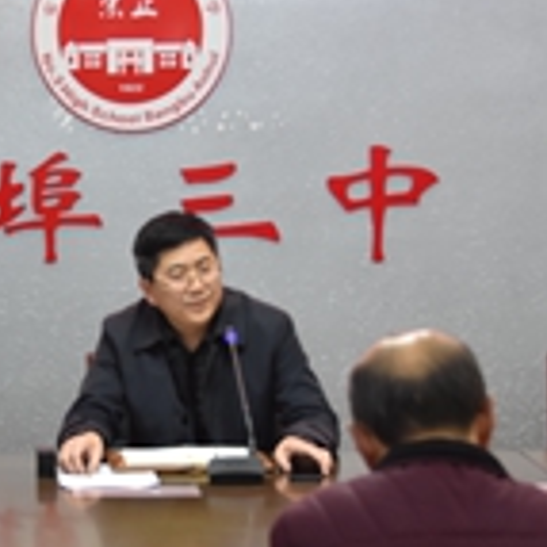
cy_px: 354
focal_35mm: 120
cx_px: 92
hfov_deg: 14.4
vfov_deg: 14.5
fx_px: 2154
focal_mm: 27
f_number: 4
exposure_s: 1/60
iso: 1000
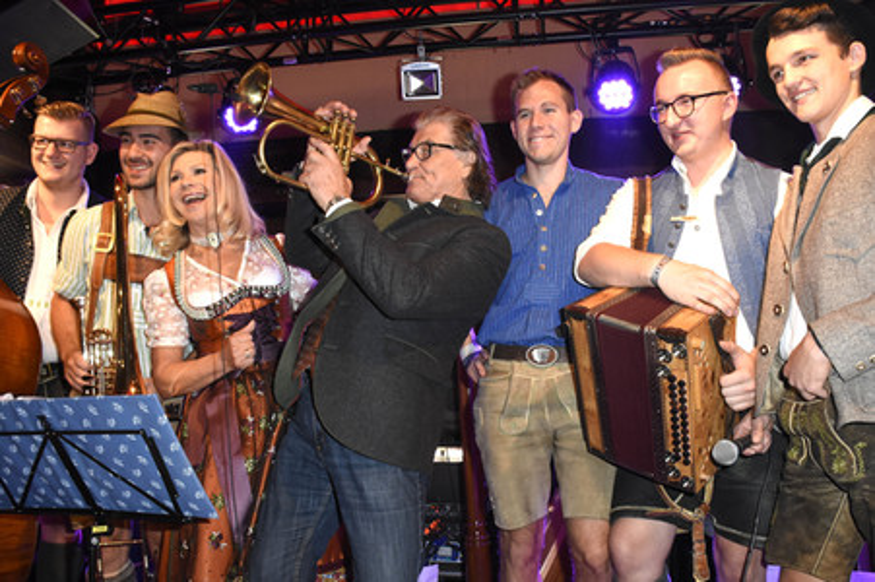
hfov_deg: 67.4
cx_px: 438
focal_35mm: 27
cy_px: 291
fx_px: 656
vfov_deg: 47.9
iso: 1600
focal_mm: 18
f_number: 6.3
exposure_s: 1/60
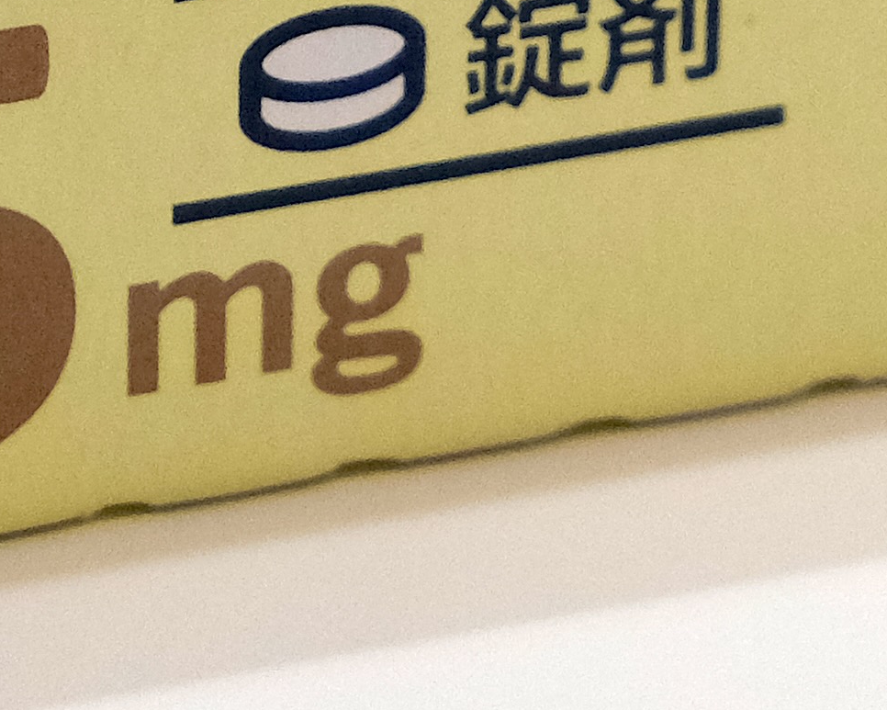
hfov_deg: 4.8
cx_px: 908
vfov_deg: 3.8
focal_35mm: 406
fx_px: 10659
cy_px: -352
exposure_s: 1/125
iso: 2500
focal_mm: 44.5
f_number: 5.6
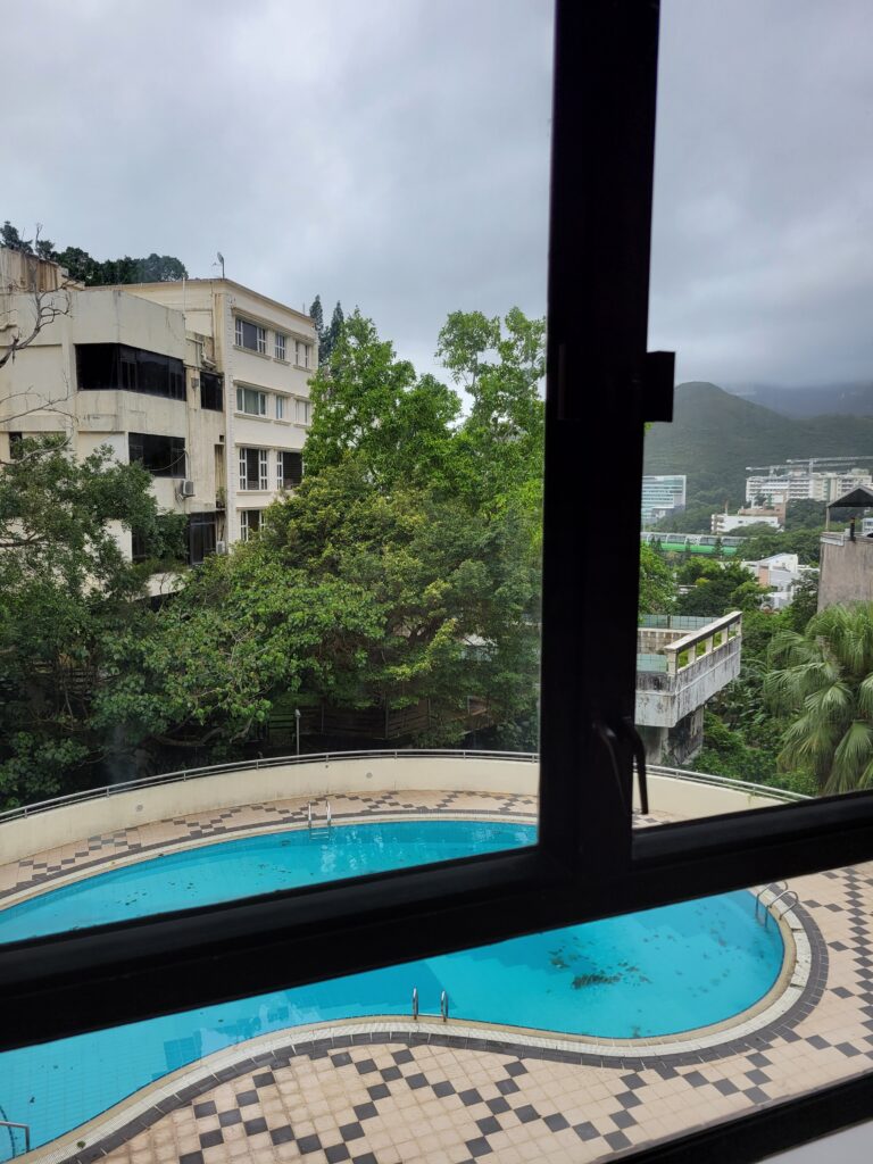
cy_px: 582
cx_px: 436
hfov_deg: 53.1
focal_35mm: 26
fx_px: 874
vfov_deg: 67.3
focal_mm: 5.4
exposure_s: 1/428
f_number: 1.8
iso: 40
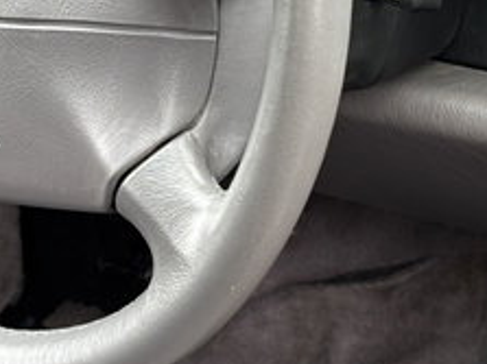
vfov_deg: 8.3
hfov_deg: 11.0
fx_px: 2517
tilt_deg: -23.9
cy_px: 100
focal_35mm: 179
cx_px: 332
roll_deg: +9.1
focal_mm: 5.96
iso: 50
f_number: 1.6
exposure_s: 1/81
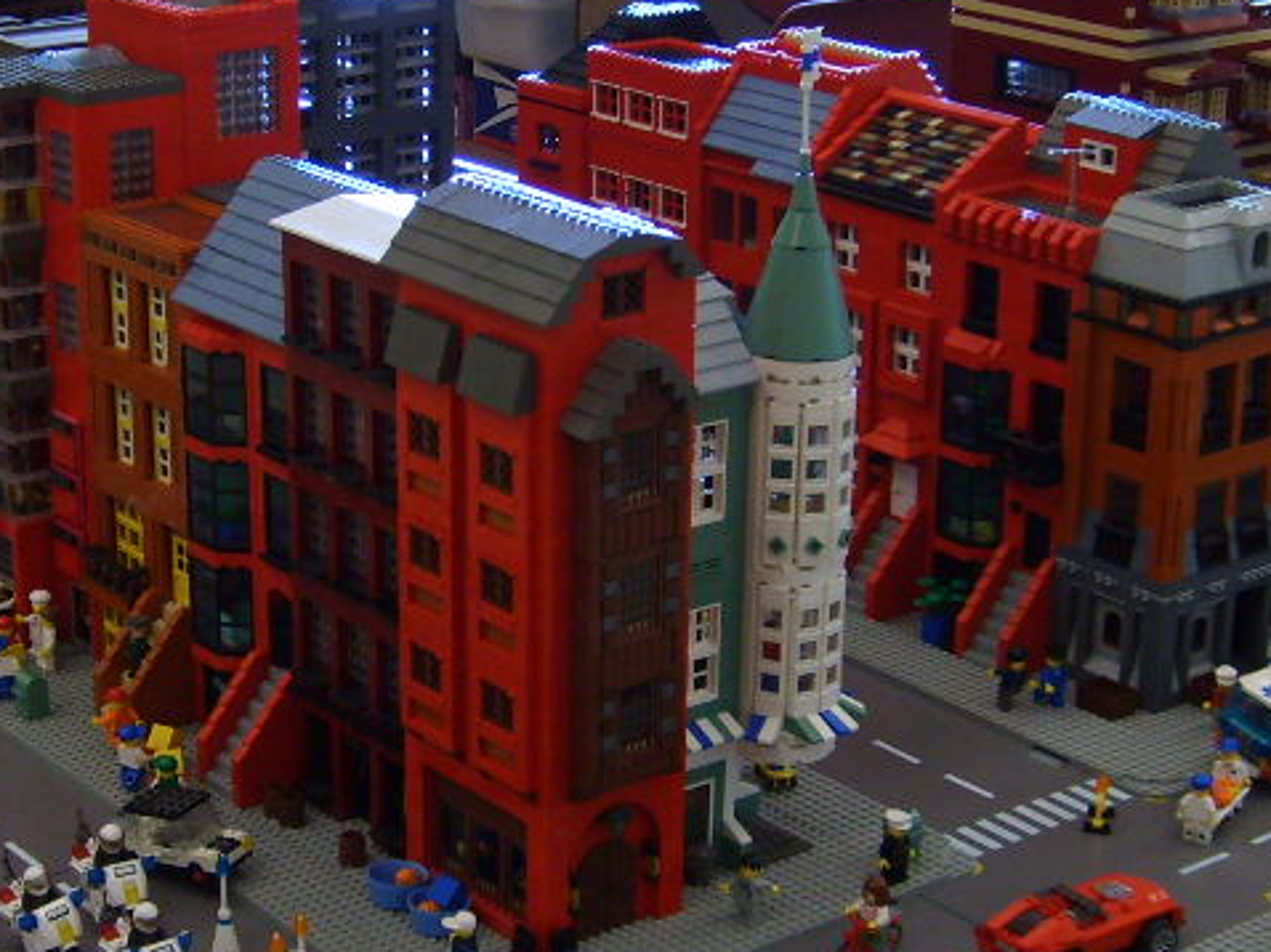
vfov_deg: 19.6
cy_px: 495
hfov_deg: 26.0
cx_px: 519
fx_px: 2752
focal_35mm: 75
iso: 100
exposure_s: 1/30
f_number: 2.8
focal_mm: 5.8
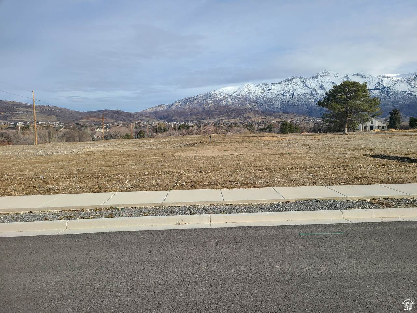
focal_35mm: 26
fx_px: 313
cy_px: 156
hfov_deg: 67.3
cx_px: 208
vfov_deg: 53.1
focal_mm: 5.4
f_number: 1.8
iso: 40
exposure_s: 1/2169
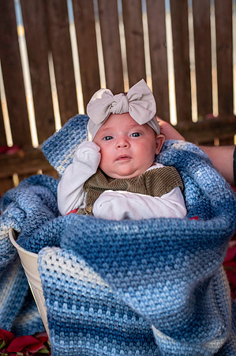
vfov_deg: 39.6
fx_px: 493
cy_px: 178
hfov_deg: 26.9
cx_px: 118
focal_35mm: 50
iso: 3200
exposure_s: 1/2500
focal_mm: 50
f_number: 3.2
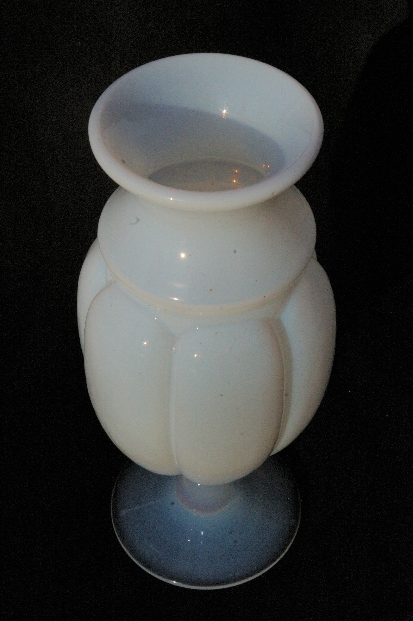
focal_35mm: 39
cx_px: 206
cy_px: 310
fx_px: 672
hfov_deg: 34.1
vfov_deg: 49.6
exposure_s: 1/1000
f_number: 13
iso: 1600
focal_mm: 26
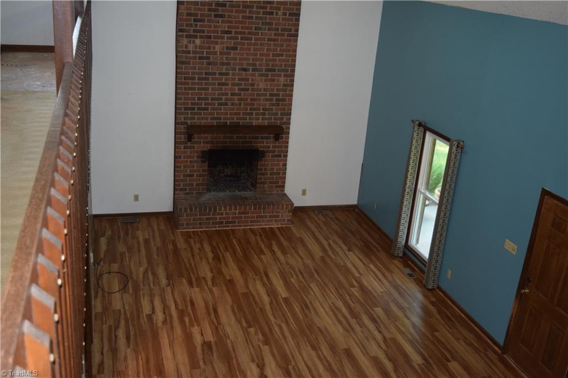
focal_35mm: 39
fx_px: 615
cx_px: 284
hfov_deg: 49.6
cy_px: 189
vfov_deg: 34.2
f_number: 4
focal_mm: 26
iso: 800
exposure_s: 1/60
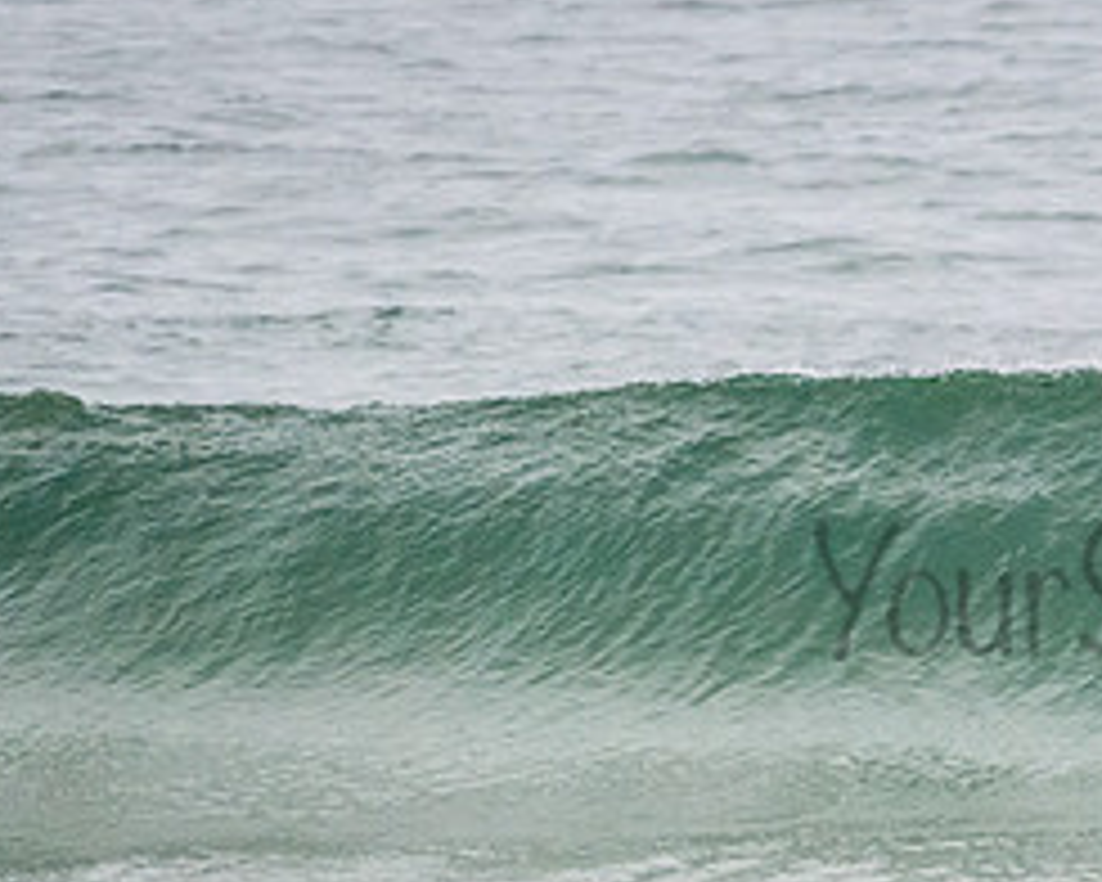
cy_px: 551
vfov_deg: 1.1
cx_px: 1277
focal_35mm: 1363
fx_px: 44454
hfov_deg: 1.4
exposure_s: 1/1000
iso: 2000
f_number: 5.6
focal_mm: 500
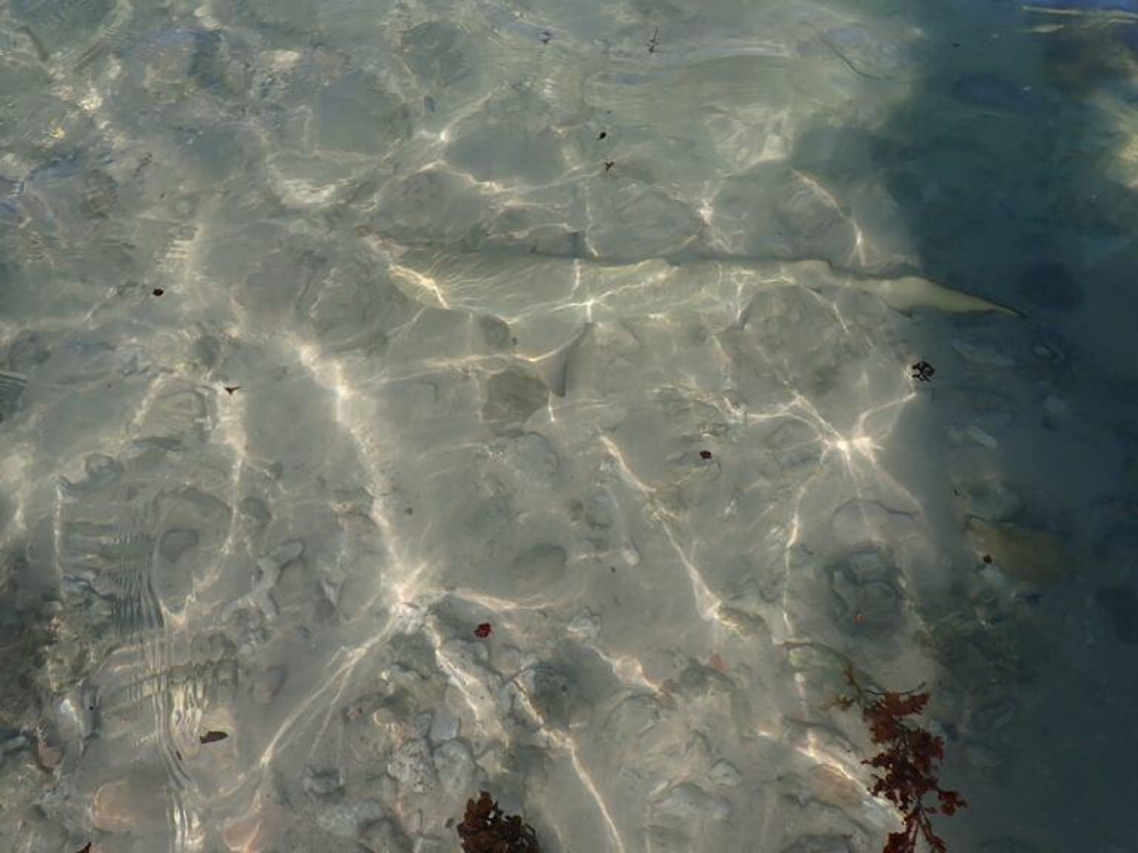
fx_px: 822
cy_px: 426
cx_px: 569
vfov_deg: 54.9
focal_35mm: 25
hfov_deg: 69.4
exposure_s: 1/400
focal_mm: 4.5
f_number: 8
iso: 100
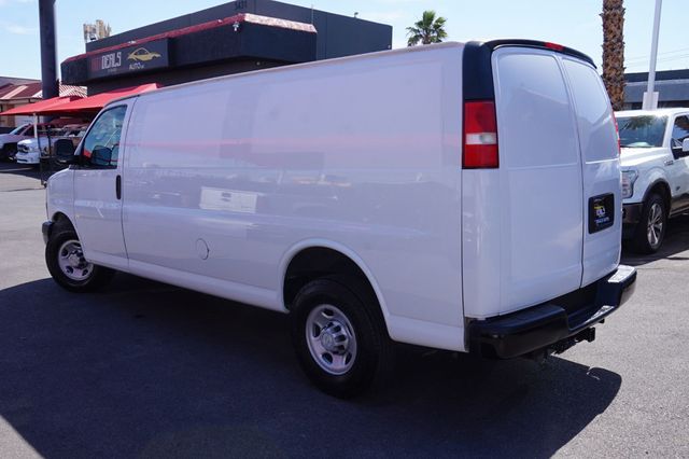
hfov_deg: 59.5
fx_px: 603
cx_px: 344
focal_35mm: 32
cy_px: 230
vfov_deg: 41.7
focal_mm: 21
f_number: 11
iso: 100
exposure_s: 1/80
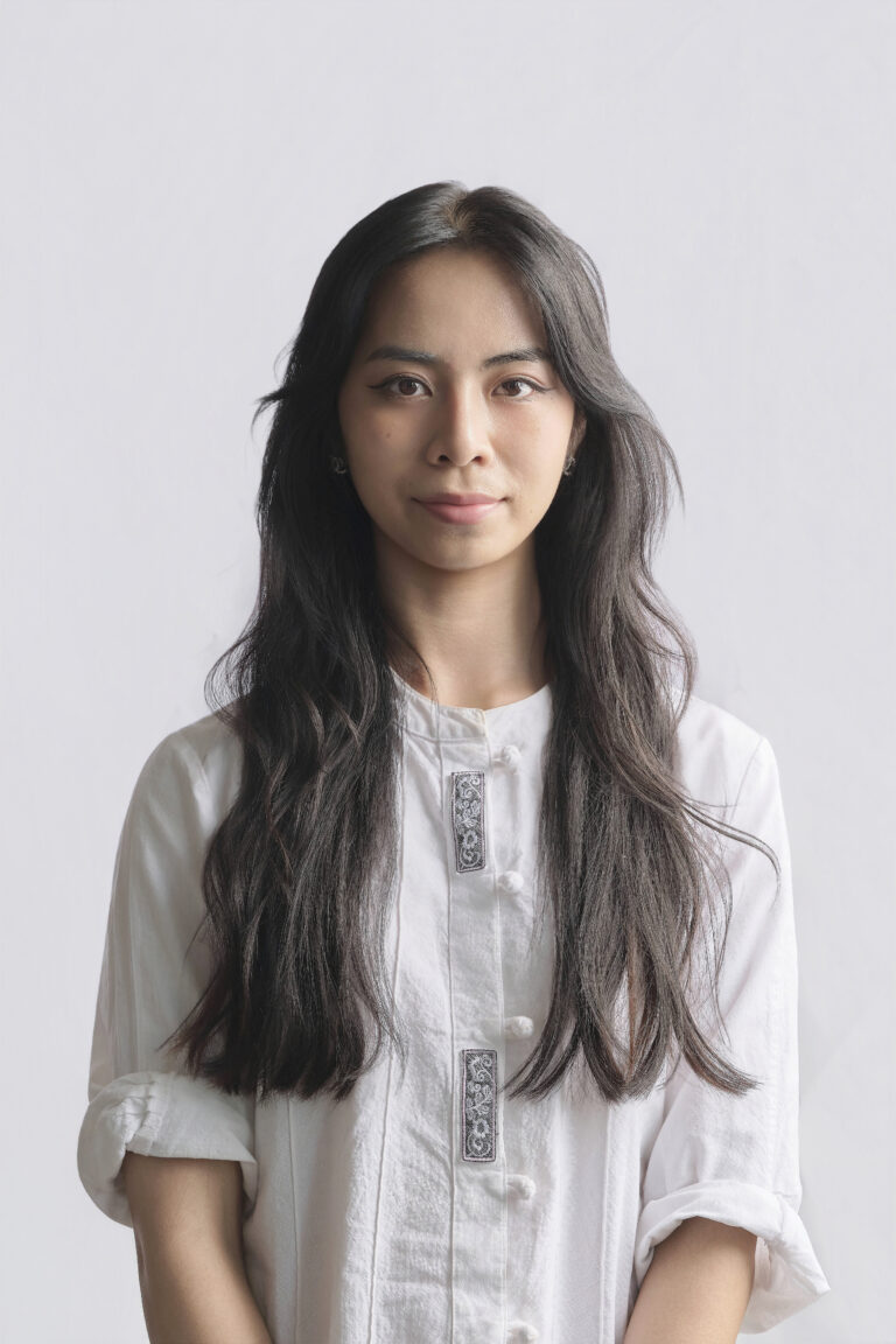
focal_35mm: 99
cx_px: 448
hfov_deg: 13.8
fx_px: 3696
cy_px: 672
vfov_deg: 20.6
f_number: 6.4
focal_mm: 66
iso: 400
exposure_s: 1/200
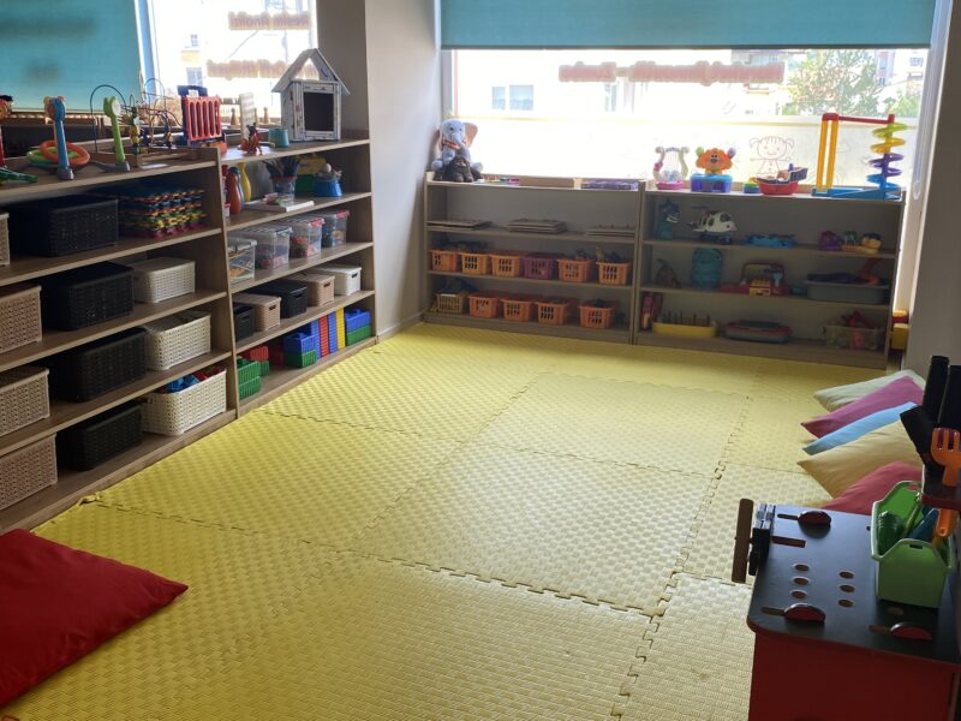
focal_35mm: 26
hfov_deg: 67.3
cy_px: 360
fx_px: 722
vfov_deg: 53.1
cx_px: 480
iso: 40
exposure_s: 1/121
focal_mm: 4.25
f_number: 1.8
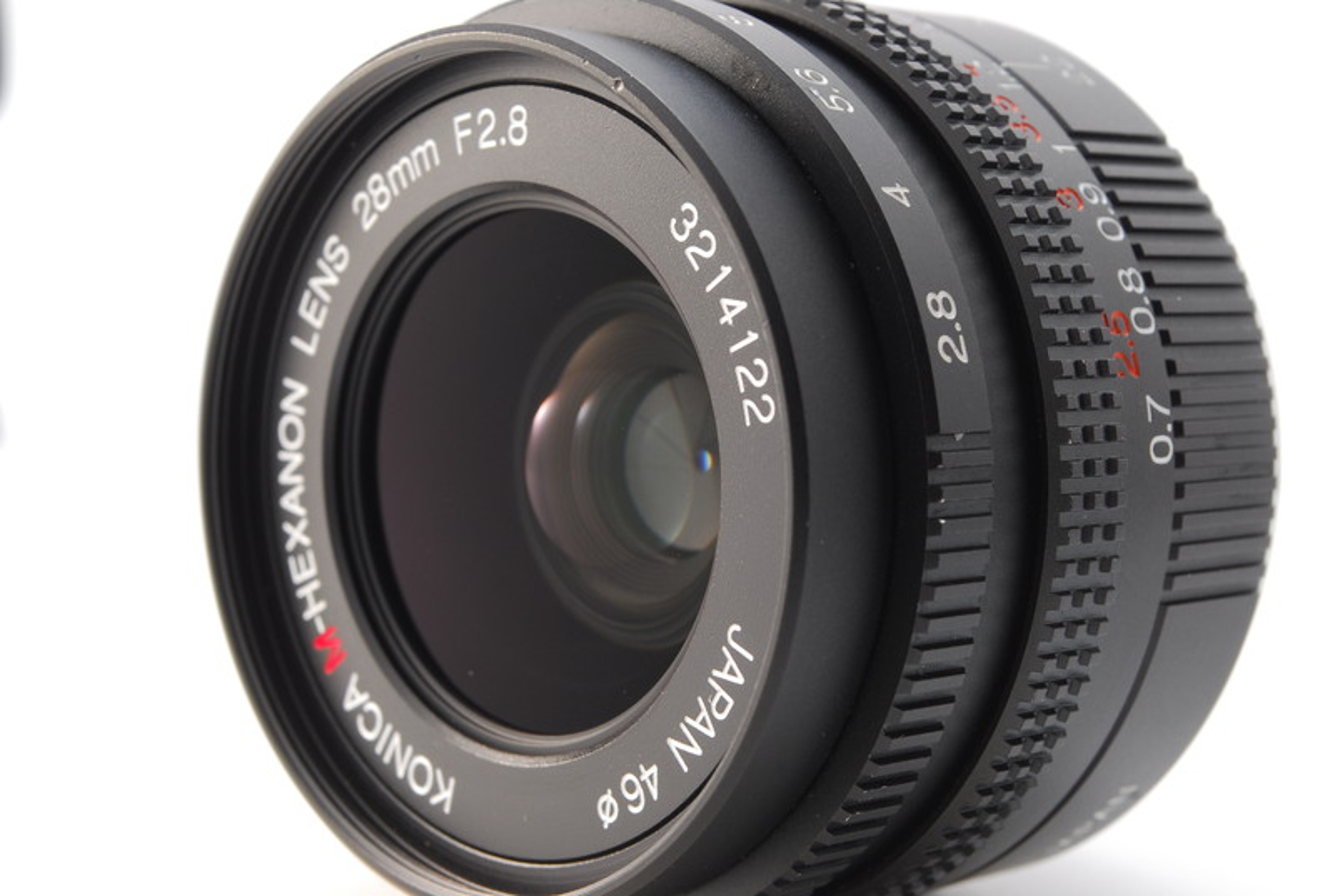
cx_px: 668
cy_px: 448
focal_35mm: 82
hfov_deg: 24.6
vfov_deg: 16.6
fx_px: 3066
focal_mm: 55
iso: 250
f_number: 16
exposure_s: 1/100
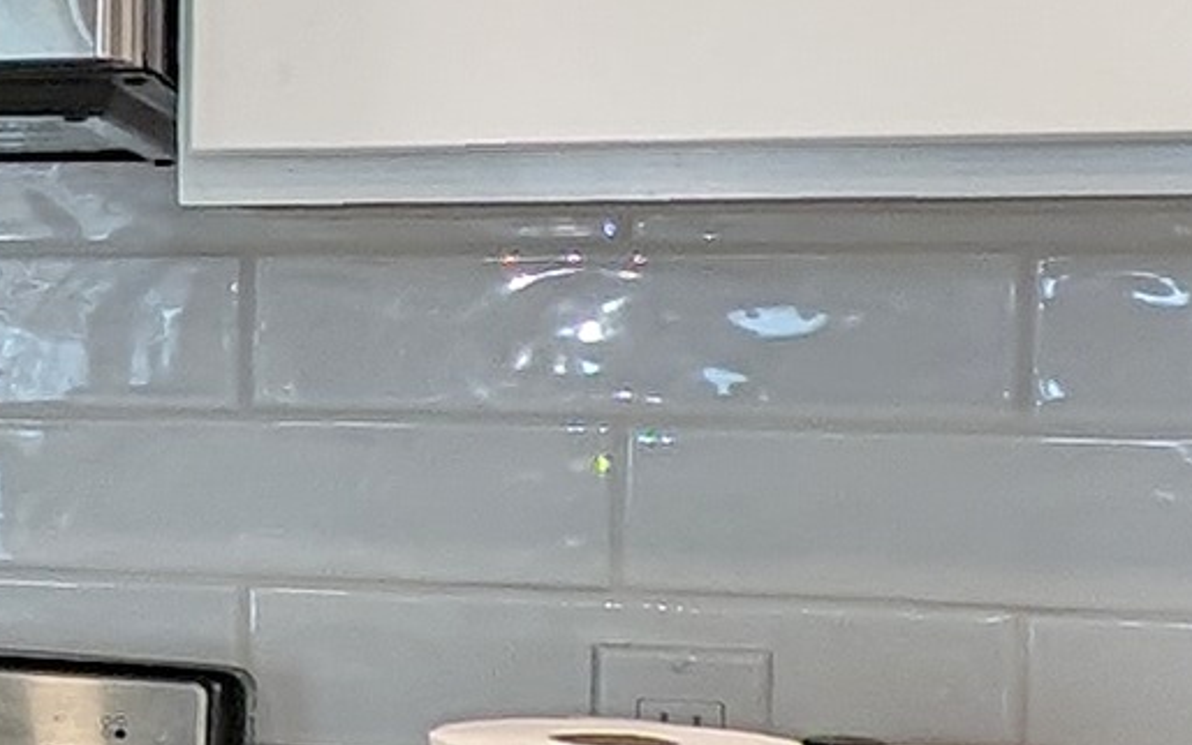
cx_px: -1201
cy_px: 379
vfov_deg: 13.0
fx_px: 3281
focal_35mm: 101
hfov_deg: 16.0
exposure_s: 1/60
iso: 51
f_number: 1.95
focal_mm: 2.23
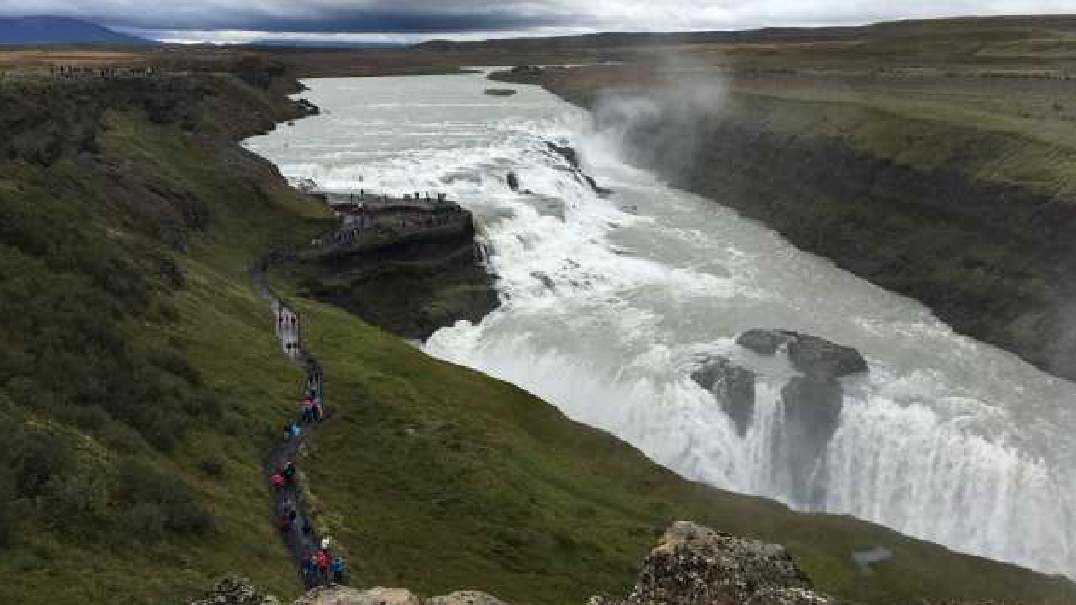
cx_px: 541
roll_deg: -0.4
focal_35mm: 32
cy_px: 244
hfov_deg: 61.0
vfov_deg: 36.5
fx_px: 913
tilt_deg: -14.0
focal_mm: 4.15
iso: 25
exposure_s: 1/746
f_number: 2.2
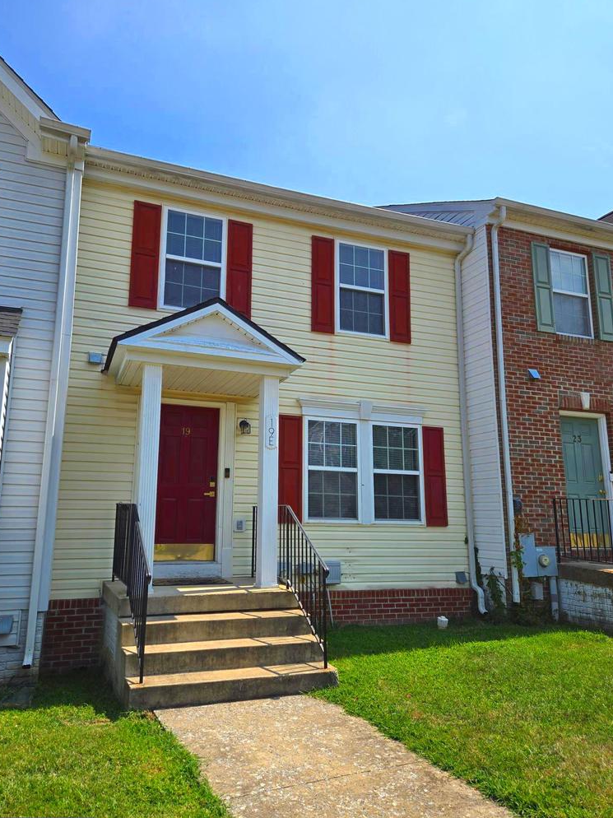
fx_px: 591
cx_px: 283
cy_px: 421
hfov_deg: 54.8
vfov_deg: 69.4
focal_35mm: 25
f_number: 1.8
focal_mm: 5.4
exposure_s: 1/2134
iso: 25
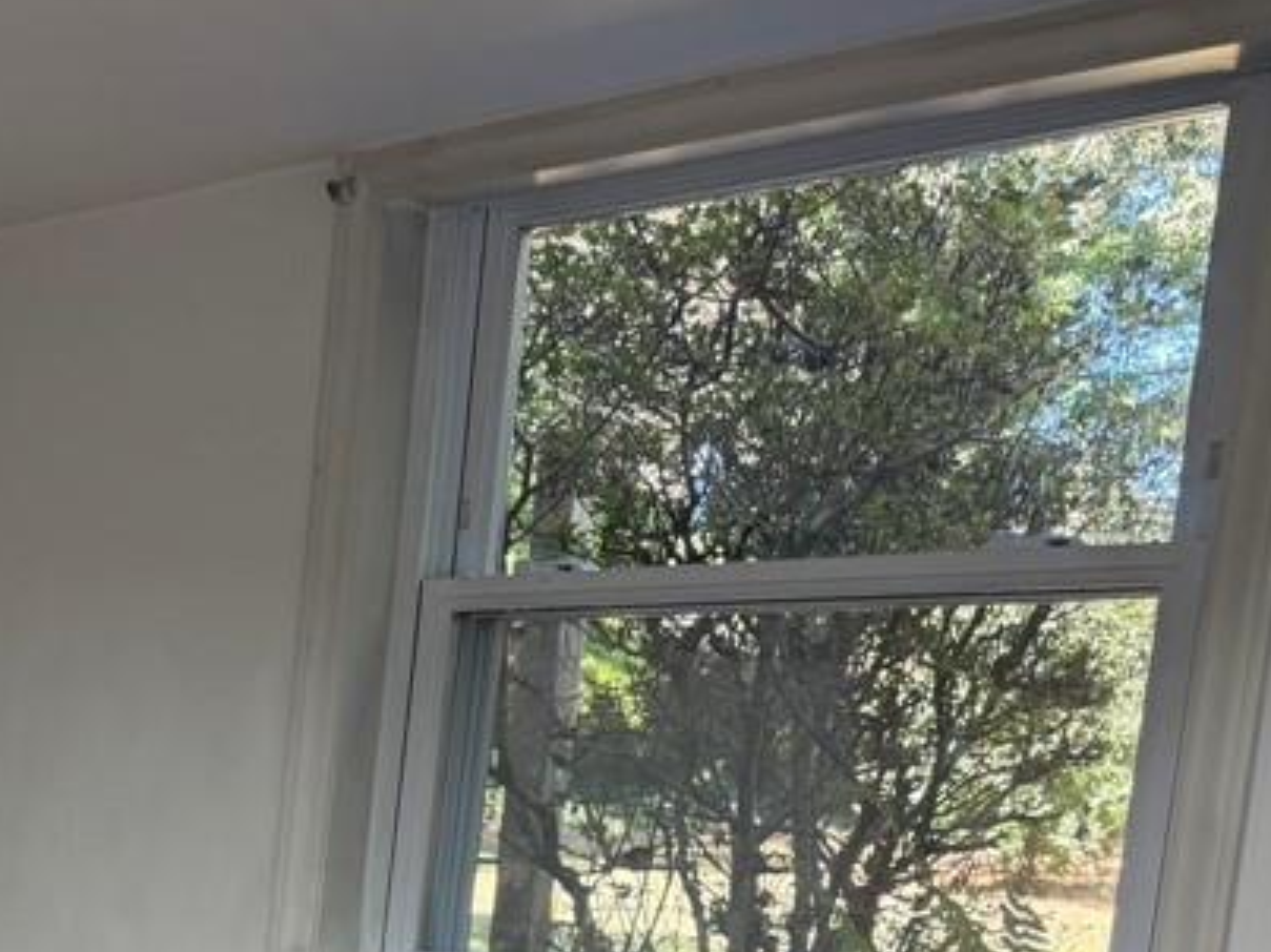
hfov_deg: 28.4
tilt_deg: -9.7
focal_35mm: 61
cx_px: -173
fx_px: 2239
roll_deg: -2.2
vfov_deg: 22.0
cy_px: 1185
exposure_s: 1/124
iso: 100
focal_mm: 6.76
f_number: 1.78
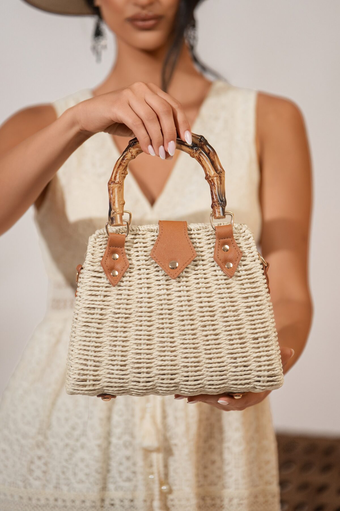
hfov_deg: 11.8
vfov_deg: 17.6
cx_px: 170
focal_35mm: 116
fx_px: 1643
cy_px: 256
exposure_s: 1/320
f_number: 2.8
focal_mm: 116
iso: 640
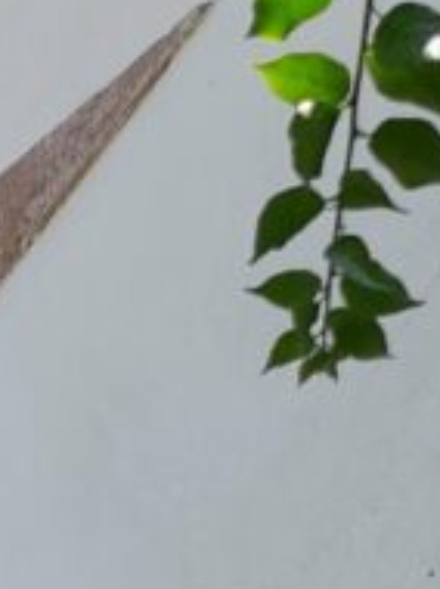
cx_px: -412
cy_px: 1073
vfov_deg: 13.2
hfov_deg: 10.2
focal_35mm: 135
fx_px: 2293
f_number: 2
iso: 20
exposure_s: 1/313
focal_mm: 4.6
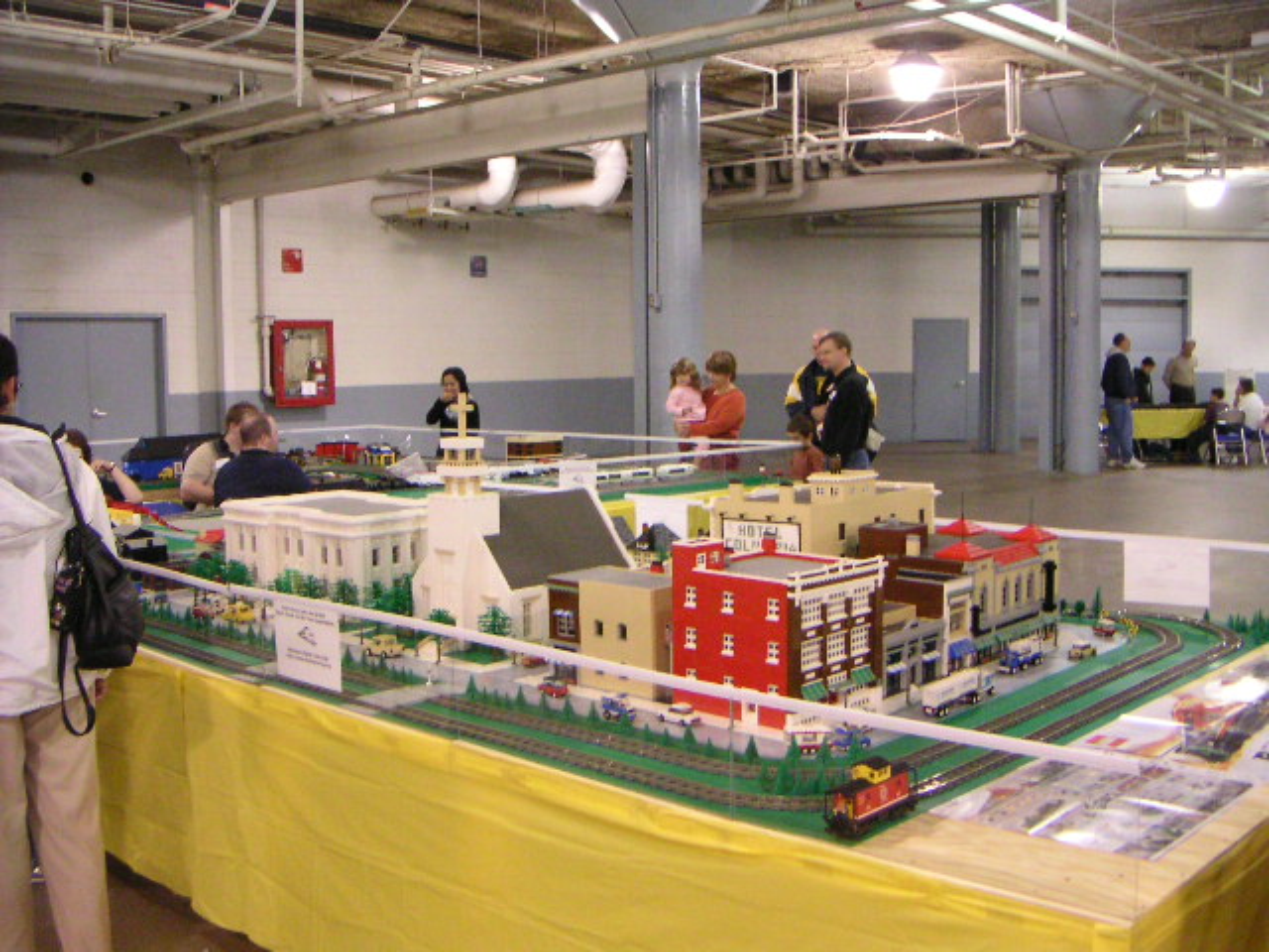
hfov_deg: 50.1
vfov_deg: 38.7
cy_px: 476
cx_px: 634
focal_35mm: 37
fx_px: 1356
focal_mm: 4.8
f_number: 2.8
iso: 400
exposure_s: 1/30
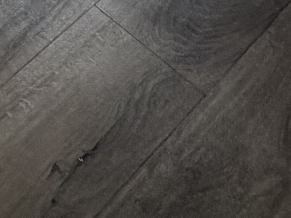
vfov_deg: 9.8
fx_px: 807
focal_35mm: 96
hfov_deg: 16.6
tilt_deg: -16.6
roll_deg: +4.0
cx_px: -249
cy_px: -511
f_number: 2.2
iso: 250
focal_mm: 2.22
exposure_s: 1/120
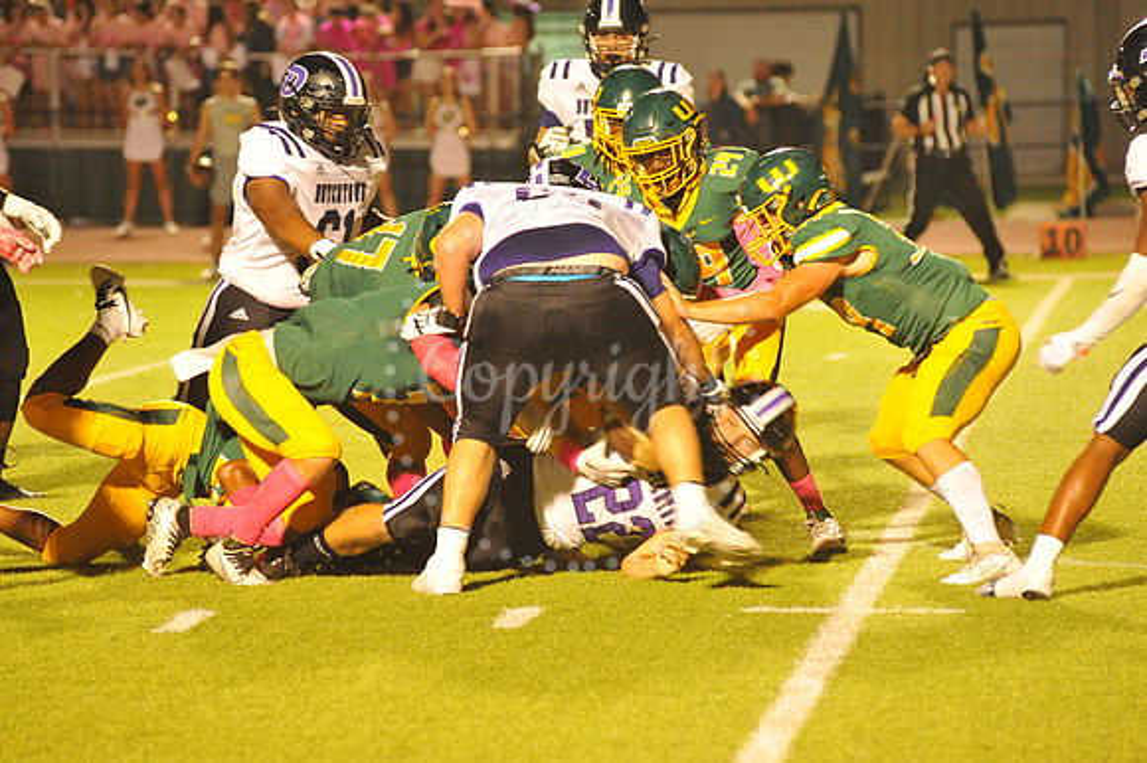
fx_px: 6368
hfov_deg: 10.3
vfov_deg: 6.9
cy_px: 382
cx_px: 574
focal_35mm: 200
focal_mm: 200
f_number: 5
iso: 6400
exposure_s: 1/200
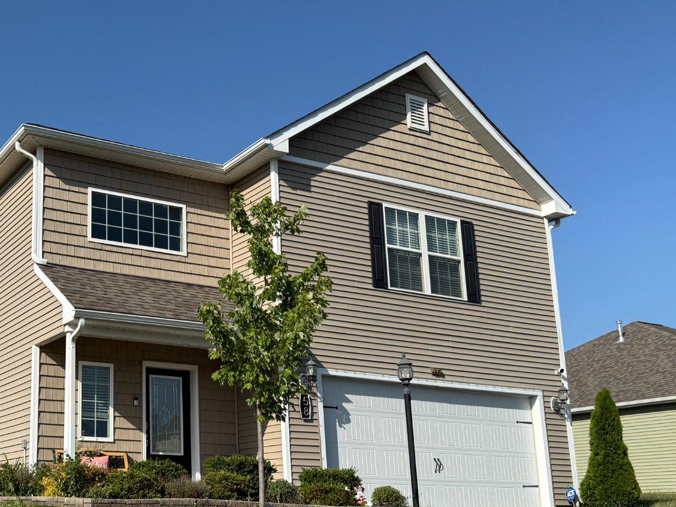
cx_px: 100
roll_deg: -0.6
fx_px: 840
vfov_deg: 33.3
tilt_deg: +13.2
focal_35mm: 43
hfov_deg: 41.2
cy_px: 335
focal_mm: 6.76
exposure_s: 1/5714
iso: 80
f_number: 1.78
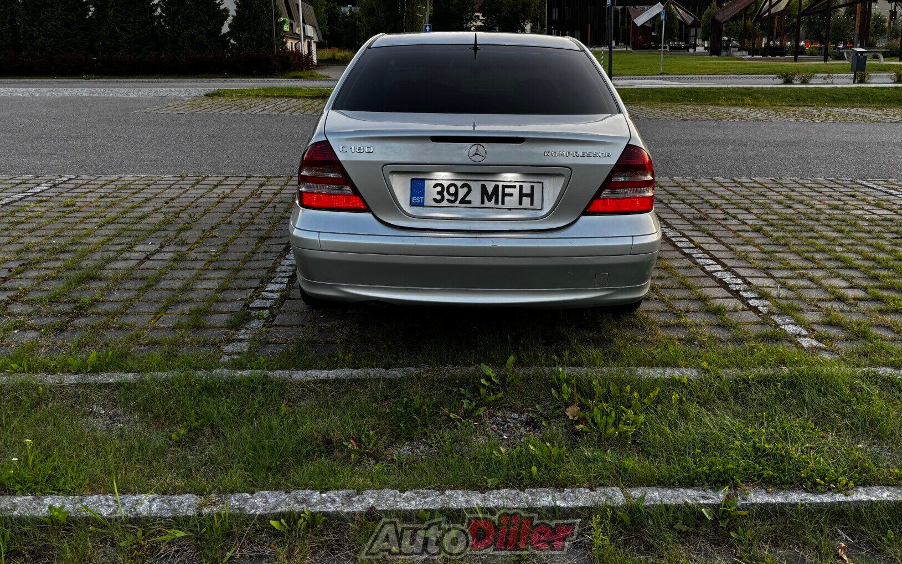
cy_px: 209
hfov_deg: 58.1
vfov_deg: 38.1
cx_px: 470
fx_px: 811
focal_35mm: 33
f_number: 1.6
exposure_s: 1/166
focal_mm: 5.96
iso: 64
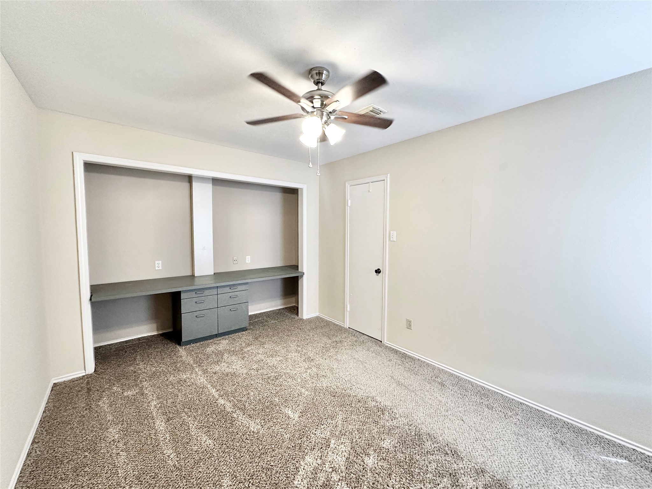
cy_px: 244
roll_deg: -0.4
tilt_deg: -2.9
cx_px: 326
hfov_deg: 102.1
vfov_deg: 85.7
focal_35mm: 14
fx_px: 264
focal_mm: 2.22
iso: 250
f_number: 2.2
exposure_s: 1/60
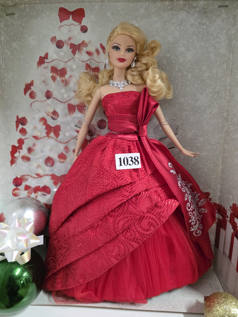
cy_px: 158
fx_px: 211
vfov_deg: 73.9
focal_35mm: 23
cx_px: 119
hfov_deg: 58.9
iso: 1600
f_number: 1.7
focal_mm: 6.3
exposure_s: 1/100
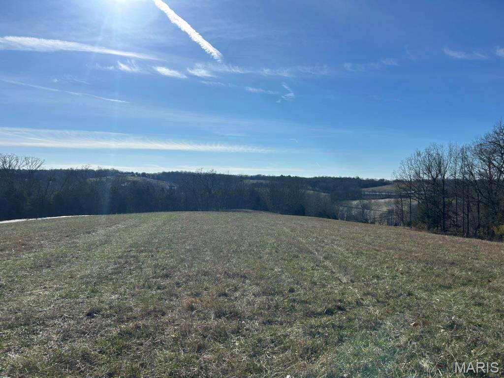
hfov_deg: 67.3
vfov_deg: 53.1
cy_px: 189
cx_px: 252
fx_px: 379
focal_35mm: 26
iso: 50
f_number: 1.5
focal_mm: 5.7
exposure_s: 1/9434
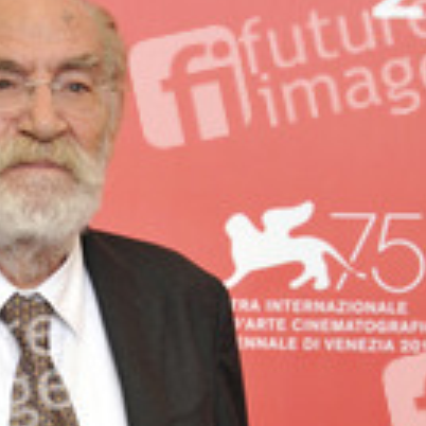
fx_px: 2993
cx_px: 5
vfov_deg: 8.0
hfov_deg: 8.1
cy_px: 550
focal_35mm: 215
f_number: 8
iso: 1000
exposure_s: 1/320
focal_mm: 85
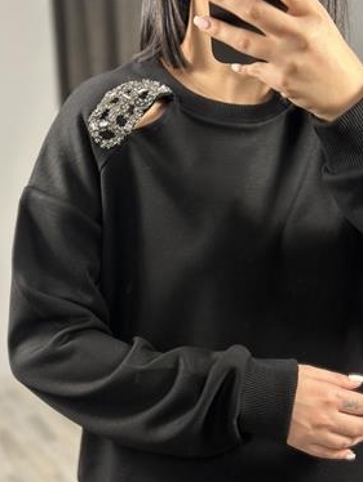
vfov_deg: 36.1
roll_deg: +3.2
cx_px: 167
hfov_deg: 27.5
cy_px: 257
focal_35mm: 53
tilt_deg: -35.5
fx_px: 740
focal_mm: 6.86
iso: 320
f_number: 1.78
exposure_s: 1/50
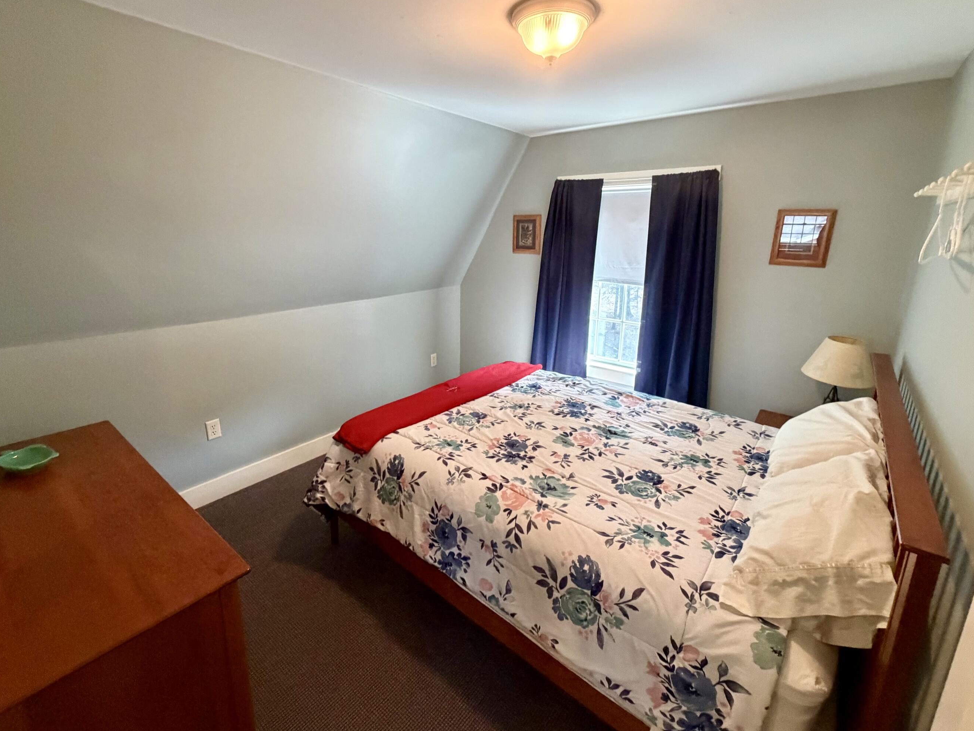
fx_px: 450
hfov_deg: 94.5
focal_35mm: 16
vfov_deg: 77.9
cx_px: 469
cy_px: 332
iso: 500
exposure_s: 1/60
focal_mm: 2.22
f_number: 2.2
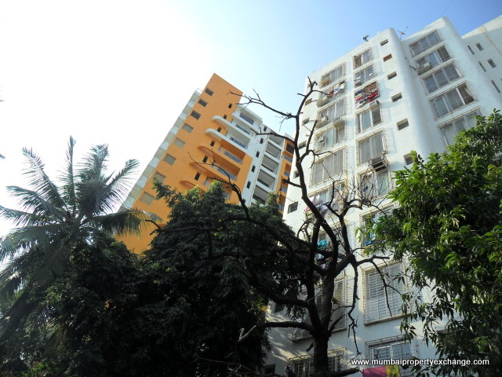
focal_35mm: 27
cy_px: 188
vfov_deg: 51.4
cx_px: 251
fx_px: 392
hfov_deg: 65.3
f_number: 3.5
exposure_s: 1/750
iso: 100
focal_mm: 4.9
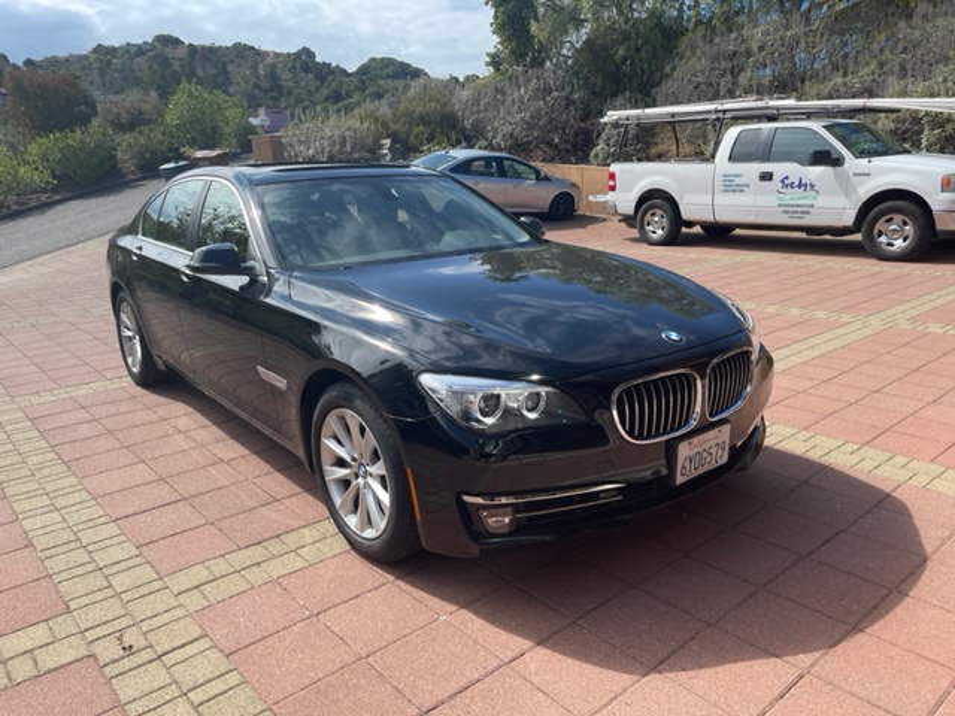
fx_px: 717
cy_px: 358
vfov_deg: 53.1
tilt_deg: -13.0
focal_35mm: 26
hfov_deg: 67.3
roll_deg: +2.4
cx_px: 478
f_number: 1.6
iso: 32
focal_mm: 5.1
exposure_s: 1/2336
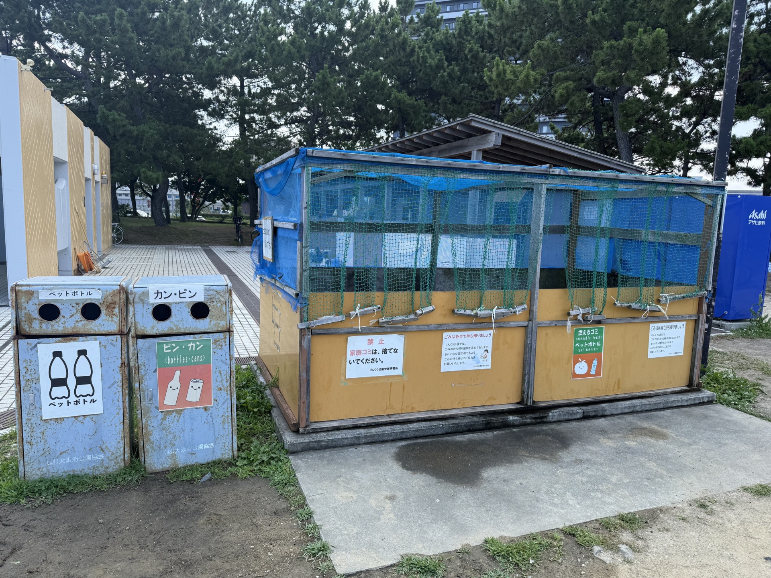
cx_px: 386
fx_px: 535
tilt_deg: -8.1
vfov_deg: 56.8
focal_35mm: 24
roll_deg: -2.2
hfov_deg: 71.6
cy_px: 289
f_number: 1.78
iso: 80
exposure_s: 1/1211
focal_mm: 6.76
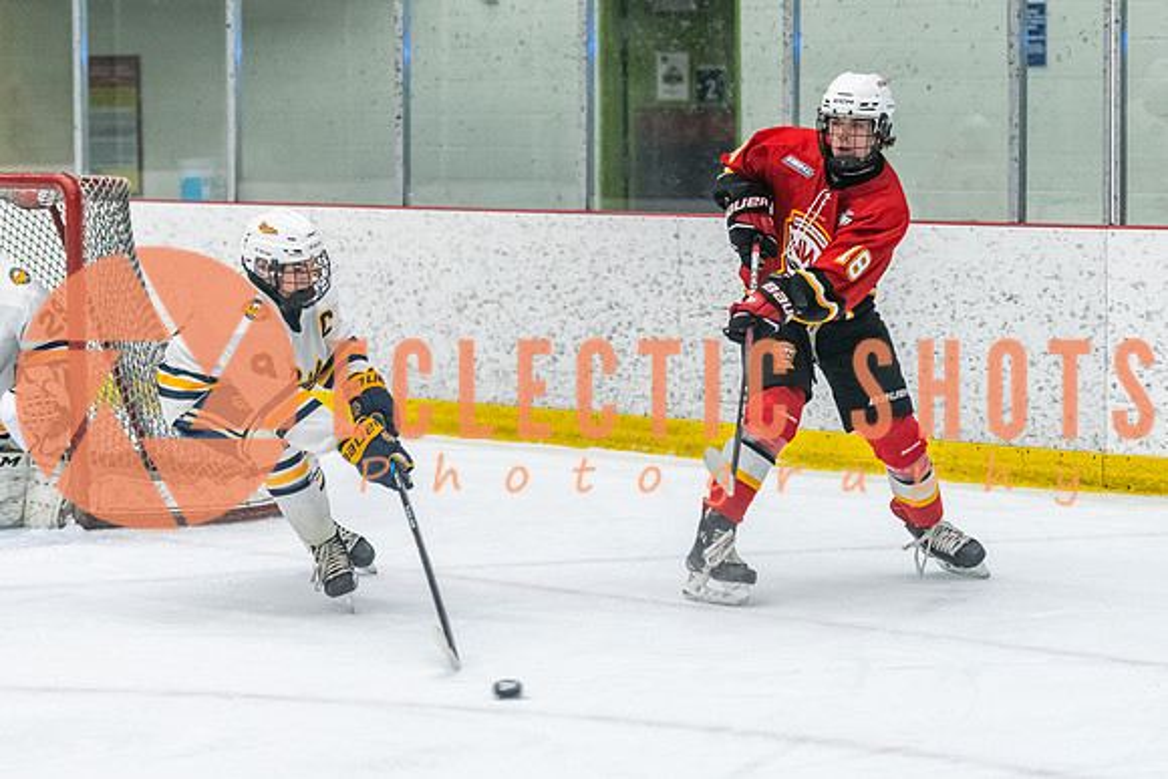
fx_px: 4157
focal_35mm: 128
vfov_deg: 10.7
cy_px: 389
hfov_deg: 16.0
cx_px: 694
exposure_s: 1/800
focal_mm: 102
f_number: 2.8
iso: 3200
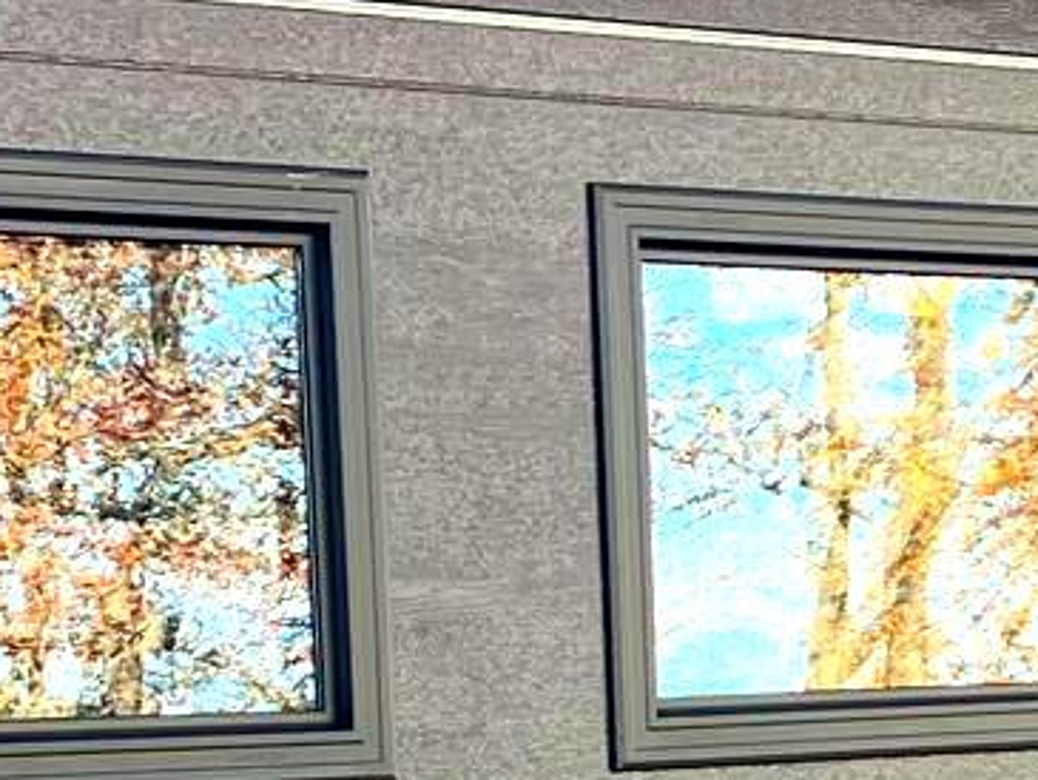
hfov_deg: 12.6
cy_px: 1087
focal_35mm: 157
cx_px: 691
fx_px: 4709
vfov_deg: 9.3
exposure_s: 1/121
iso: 40
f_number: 1.8
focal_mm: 3.99
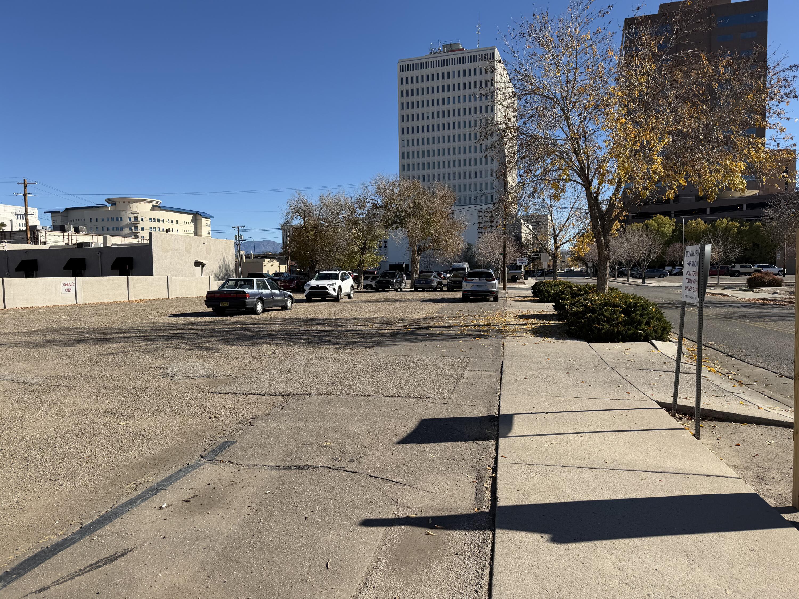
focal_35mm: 24
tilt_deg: -2.0
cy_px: 300
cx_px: 400
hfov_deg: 71.6
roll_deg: +0.3
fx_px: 554
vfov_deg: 56.8
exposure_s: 1/4673
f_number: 1.78
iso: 80
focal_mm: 6.76
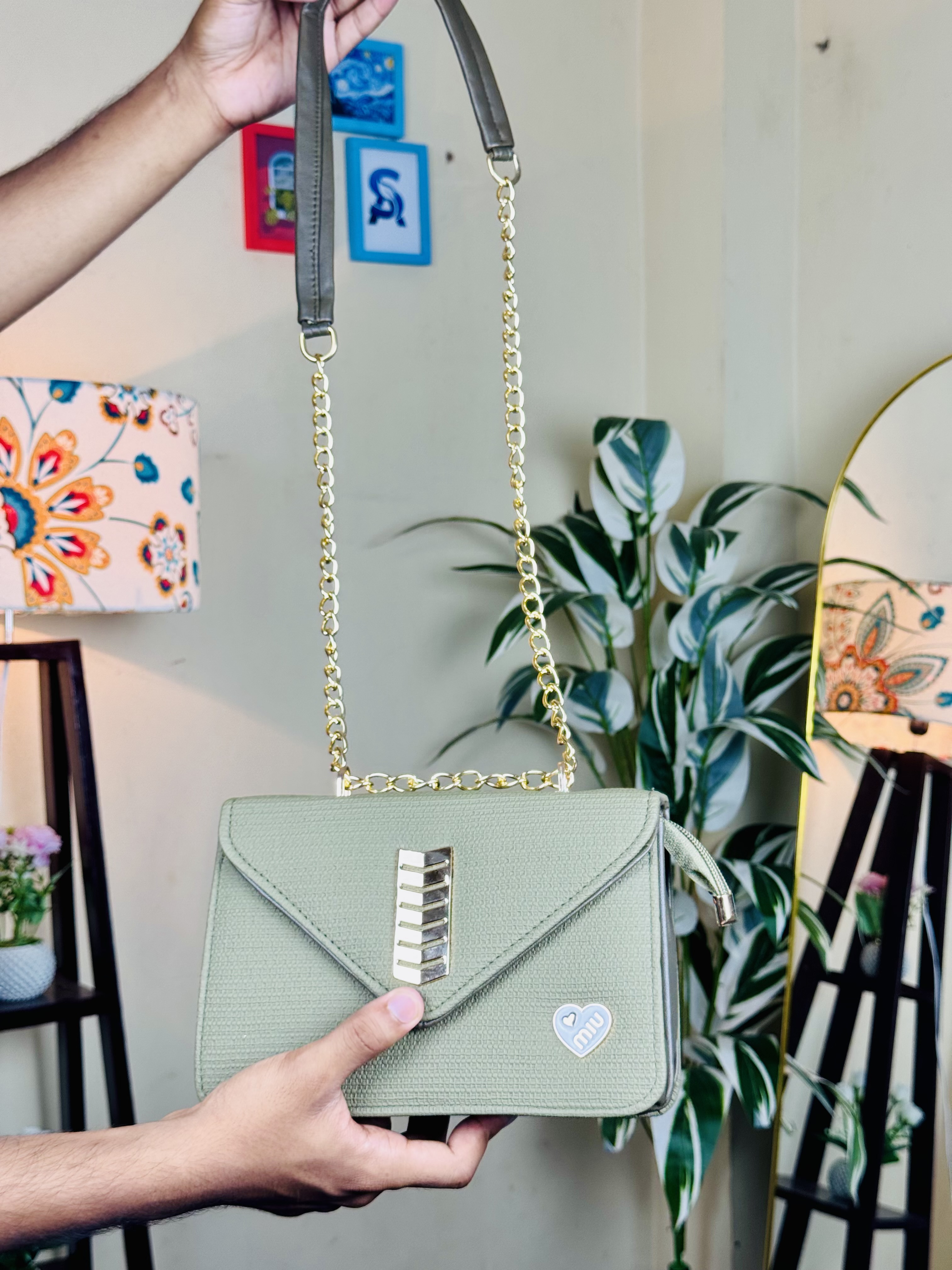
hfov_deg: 30.3
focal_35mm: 48
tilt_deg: -2.4
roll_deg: +1.1
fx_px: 1760
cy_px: 635
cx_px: 476
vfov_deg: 39.7
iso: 50
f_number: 1.78
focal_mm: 6.76
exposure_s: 1/121
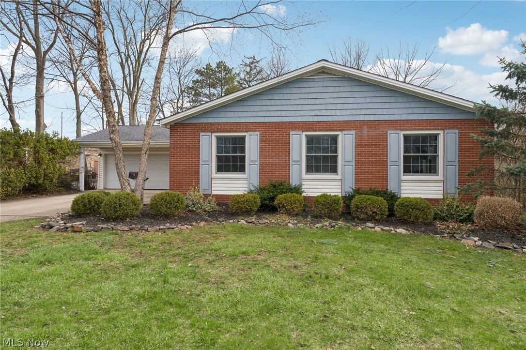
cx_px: 263
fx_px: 308
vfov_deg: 59.2
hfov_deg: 81.0
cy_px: 175
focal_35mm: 21
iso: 200
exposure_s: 1/320
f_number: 8
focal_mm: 21.1
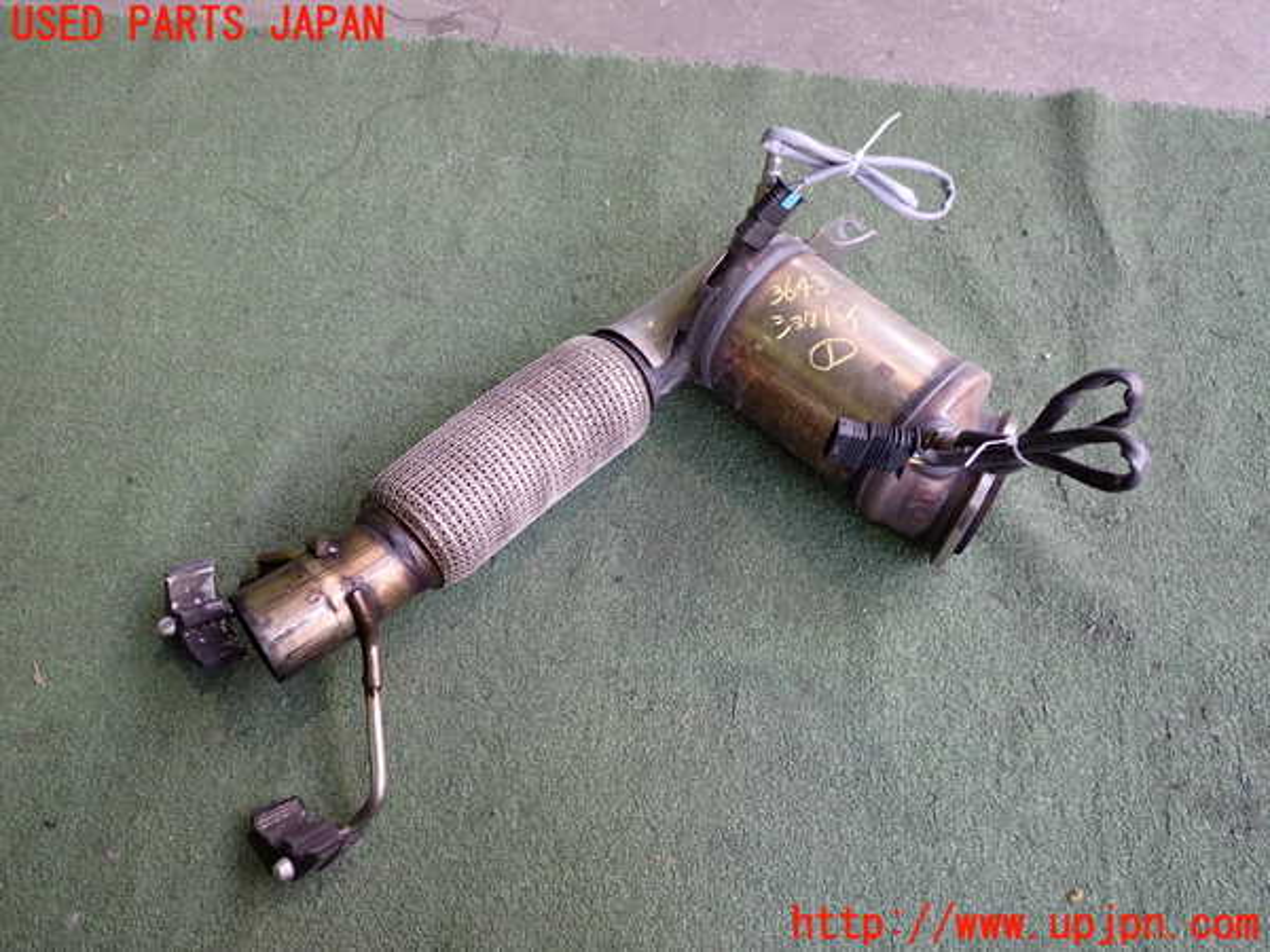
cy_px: 476
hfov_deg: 60.0
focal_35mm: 30
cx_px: 635
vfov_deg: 46.8
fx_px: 1101
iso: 200
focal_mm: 5.4
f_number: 2.3
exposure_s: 1/50
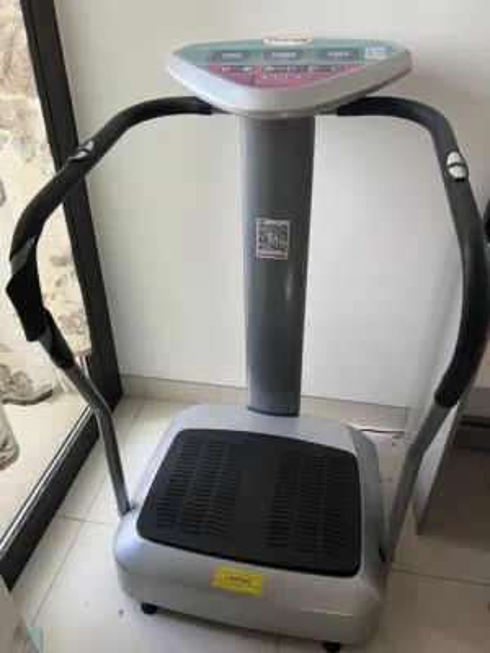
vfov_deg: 67.3
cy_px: 326
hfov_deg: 53.1
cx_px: 245
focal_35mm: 26
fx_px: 491
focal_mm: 5.7
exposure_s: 1/50
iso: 100
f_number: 1.5
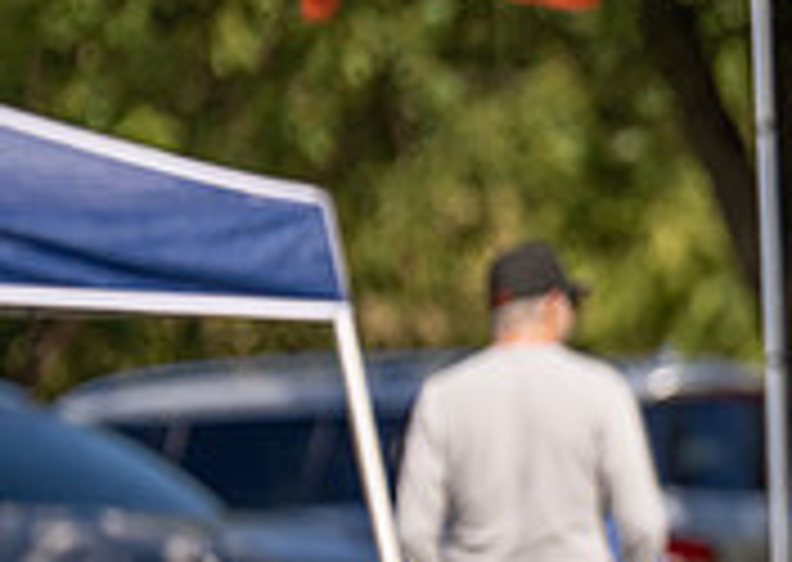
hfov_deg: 2.1
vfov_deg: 1.5
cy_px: 405
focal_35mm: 952
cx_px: 1164
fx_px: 21373
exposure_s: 1/4000
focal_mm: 200
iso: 160
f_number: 2.8
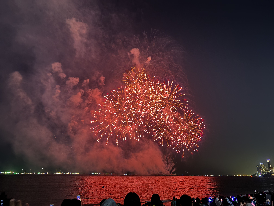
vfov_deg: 53.1
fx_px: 206
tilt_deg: +19.3
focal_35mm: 26
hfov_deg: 67.3
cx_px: 137
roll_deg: -0.6
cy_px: 103
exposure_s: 1/5
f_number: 1.6
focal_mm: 5.96
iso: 1250
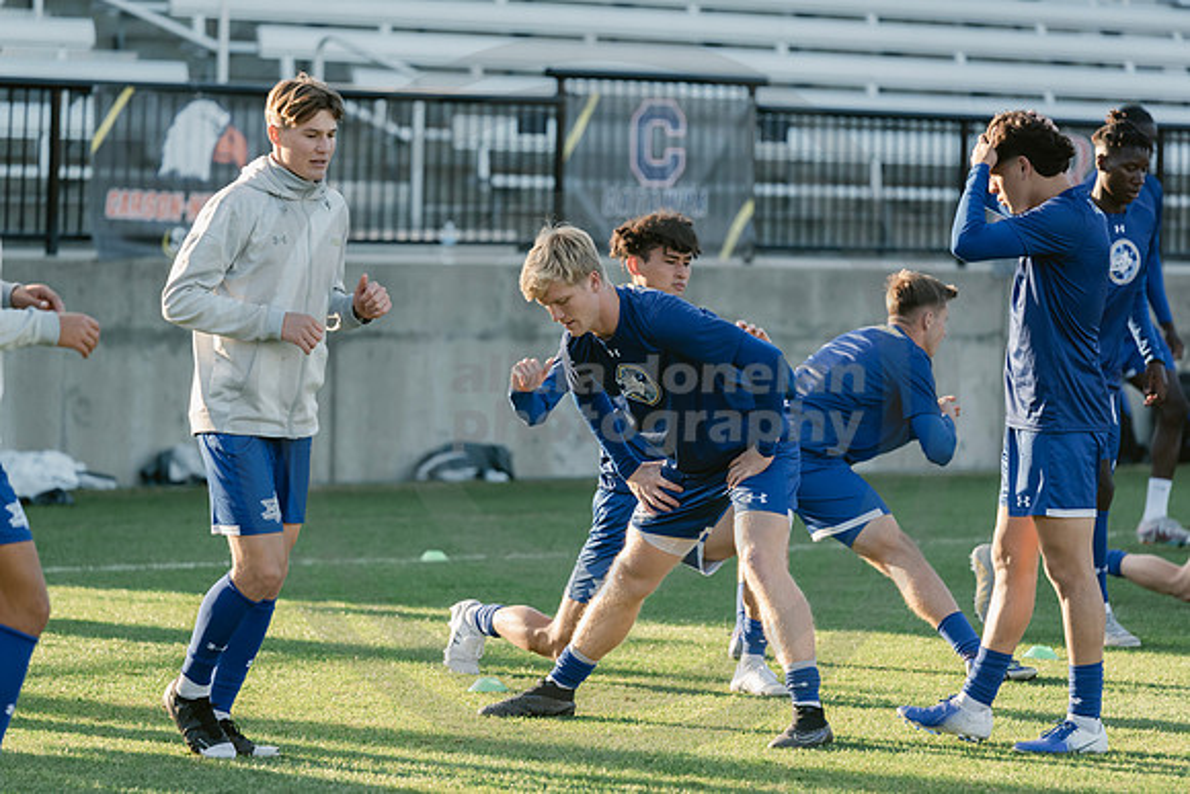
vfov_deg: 6.9
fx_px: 6612
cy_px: 397
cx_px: 595
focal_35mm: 200
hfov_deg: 10.3
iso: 1250
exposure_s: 1/1600
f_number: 4
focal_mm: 200
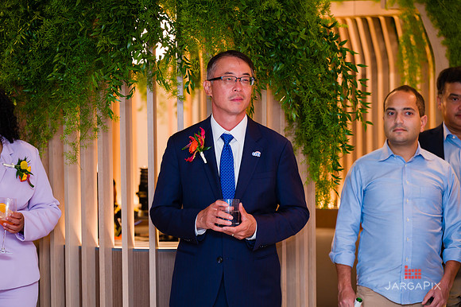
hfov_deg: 17.0
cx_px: 230
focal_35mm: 121
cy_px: 154
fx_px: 1544
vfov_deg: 11.3
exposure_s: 1/160
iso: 800
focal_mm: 120
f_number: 3.2
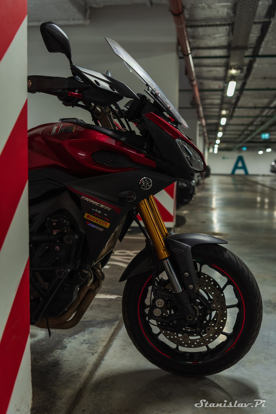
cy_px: 207
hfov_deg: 33.4
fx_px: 460
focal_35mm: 40
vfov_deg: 48.4
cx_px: 138
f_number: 3.5
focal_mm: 40
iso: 500
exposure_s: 1/50
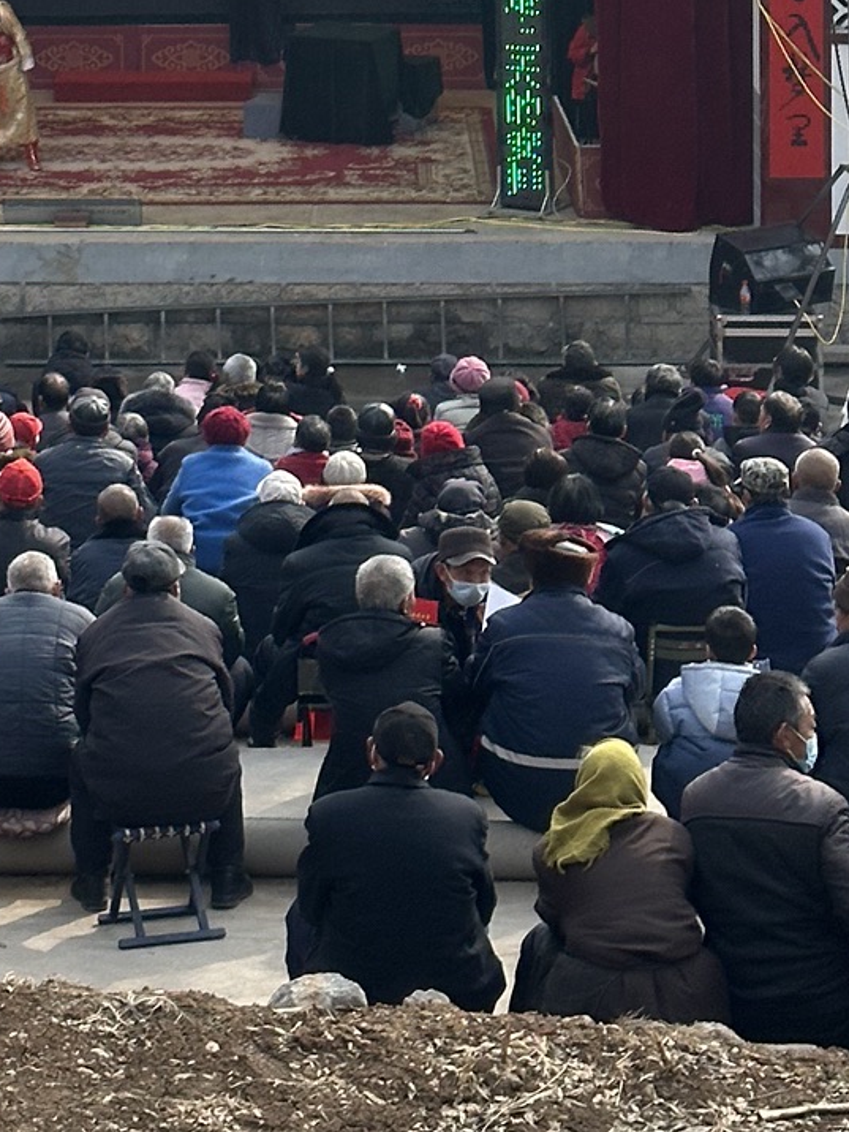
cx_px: 100
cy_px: -395
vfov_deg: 14.1
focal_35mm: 134
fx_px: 4382
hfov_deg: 11.0
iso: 64
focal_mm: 6.86
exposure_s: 1/3257
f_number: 1.78
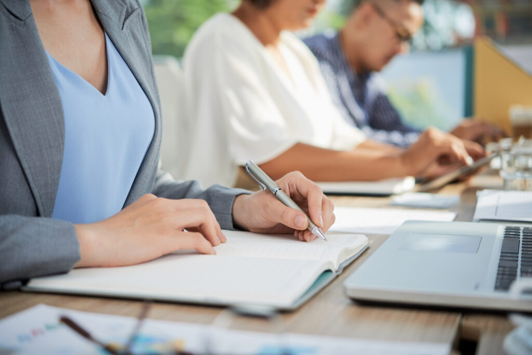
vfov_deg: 22.6
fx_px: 887
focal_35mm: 60
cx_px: 266
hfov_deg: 33.4
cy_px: 178
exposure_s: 1/250
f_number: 3.3
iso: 50
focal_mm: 60
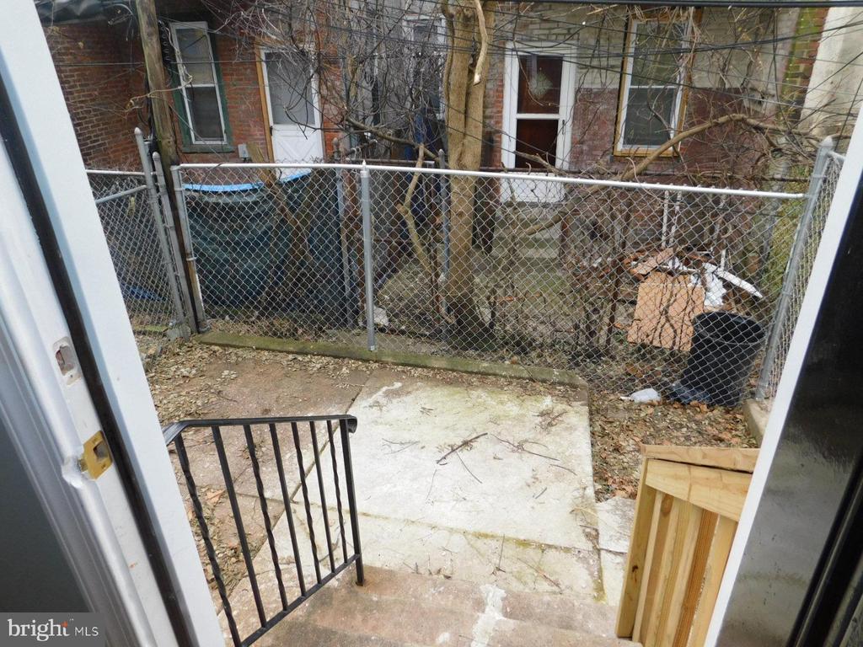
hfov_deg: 73.9
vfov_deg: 58.9
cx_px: 432
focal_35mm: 23
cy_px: 324
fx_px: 573
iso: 125
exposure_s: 1/125
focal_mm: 4
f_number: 3
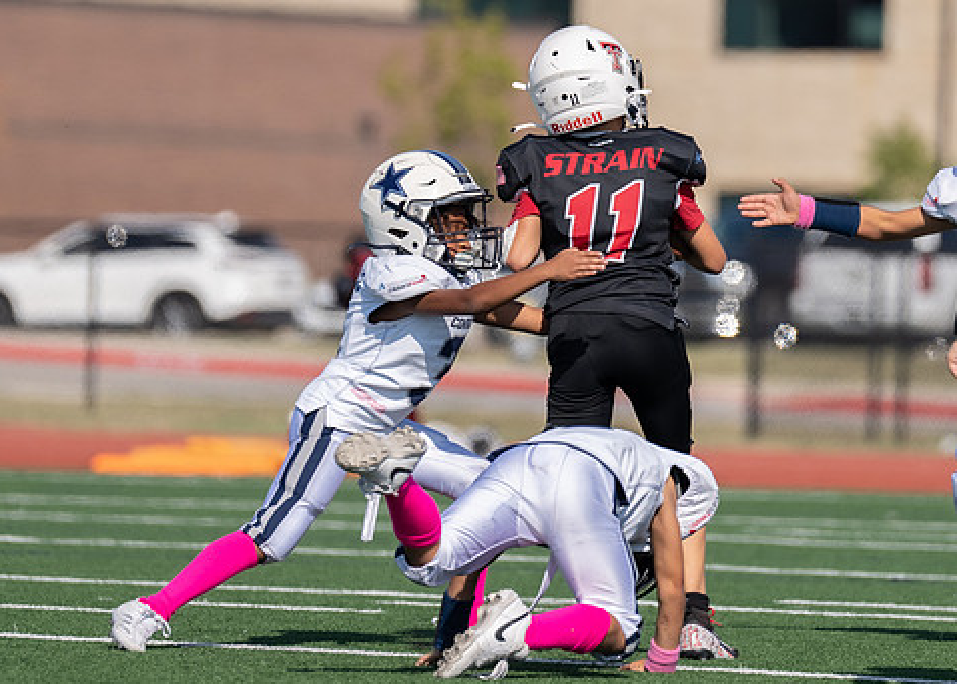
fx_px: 12588
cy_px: 155
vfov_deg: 3.1
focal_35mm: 463
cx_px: 544
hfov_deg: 4.4
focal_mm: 200
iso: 100
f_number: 2.8
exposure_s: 1/2500
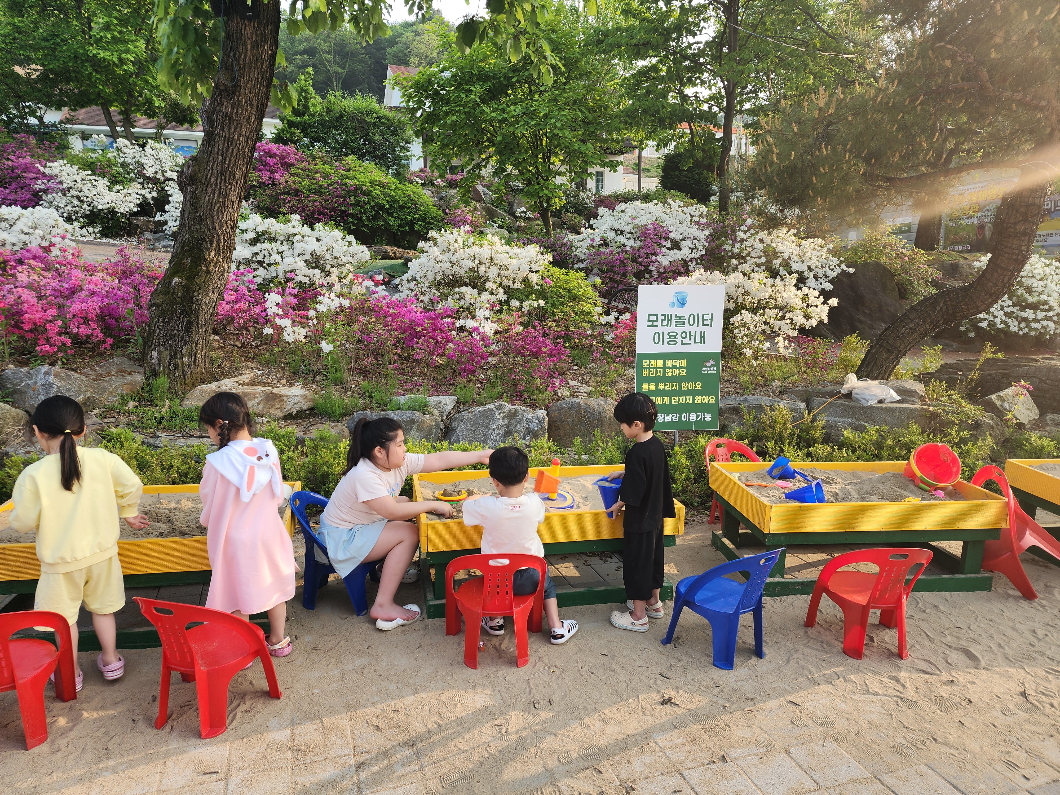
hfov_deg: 73.9
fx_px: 704
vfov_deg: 58.9
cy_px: 398
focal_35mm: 23
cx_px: 530
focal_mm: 6.4
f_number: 1.8
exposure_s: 1/180
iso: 16
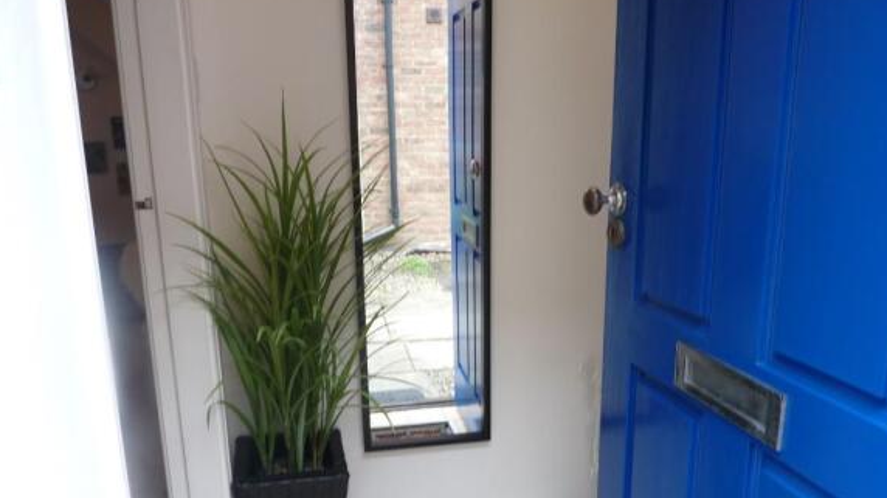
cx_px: 444
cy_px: 317
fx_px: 705
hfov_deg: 64.3
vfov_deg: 38.6
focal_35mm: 30
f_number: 2.8
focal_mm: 4.8
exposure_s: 1/50
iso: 100
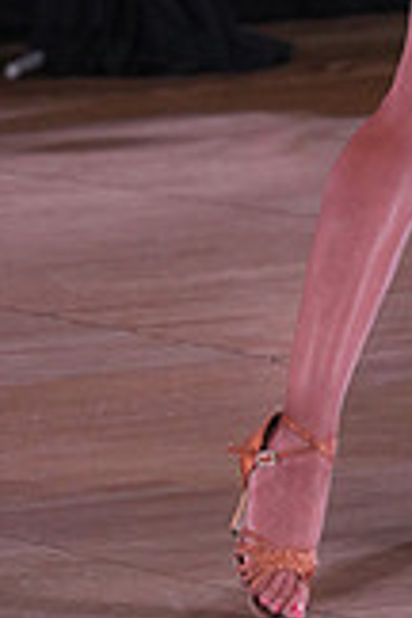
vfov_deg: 5.7
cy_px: -340
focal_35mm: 358
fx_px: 6145
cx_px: 662
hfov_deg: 3.8
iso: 1250
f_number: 4
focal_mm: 100
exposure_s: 1/400
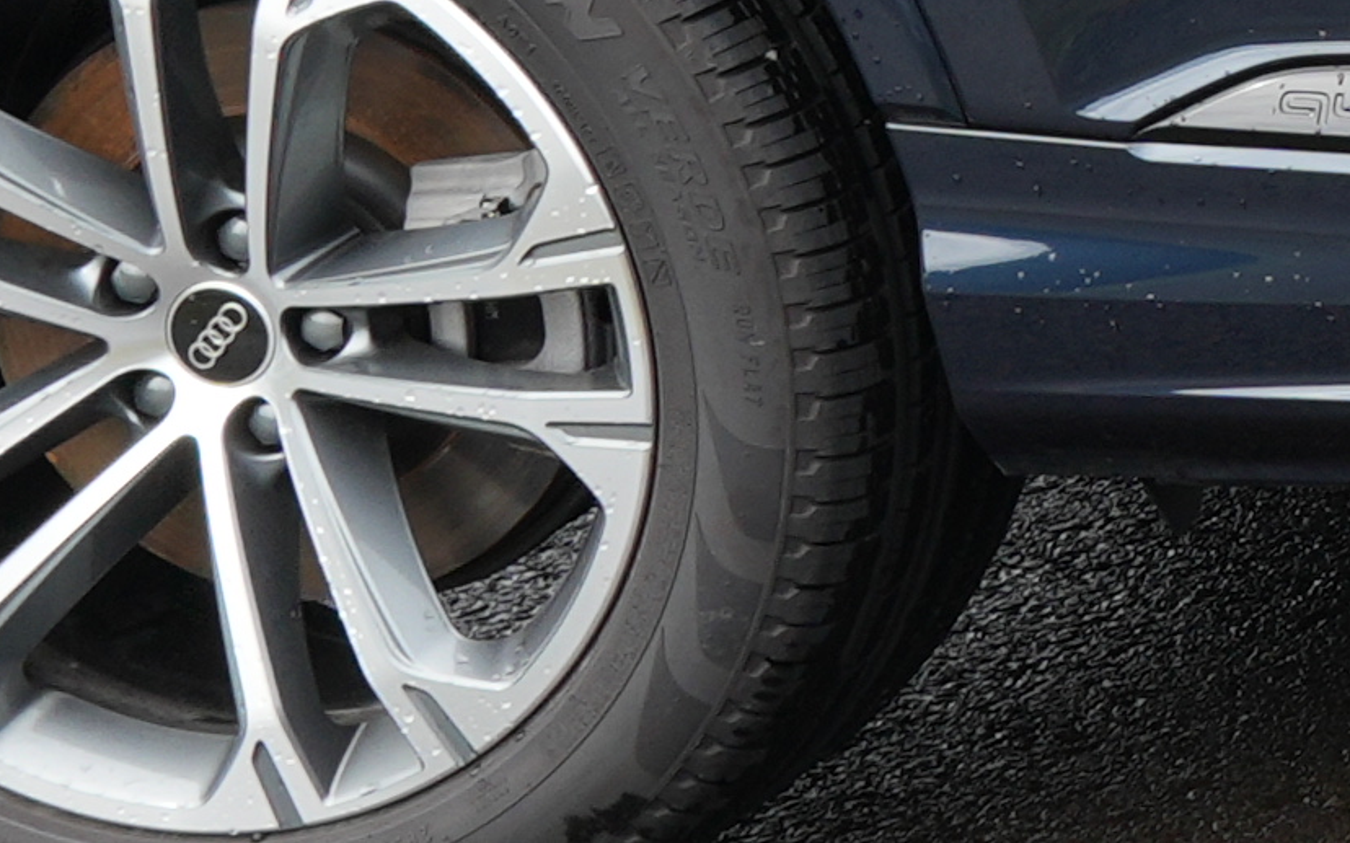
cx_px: 3385
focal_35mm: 126
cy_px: -240
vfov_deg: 10.2
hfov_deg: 12.4
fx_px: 4628
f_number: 6.3
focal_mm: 11
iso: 100
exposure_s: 1/160
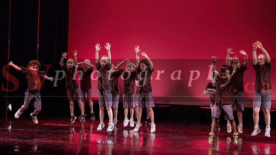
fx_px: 781
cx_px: 123
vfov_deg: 11.3
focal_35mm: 107
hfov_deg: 20.0
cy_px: 66
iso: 1600
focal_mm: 92
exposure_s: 1/320
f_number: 2.8
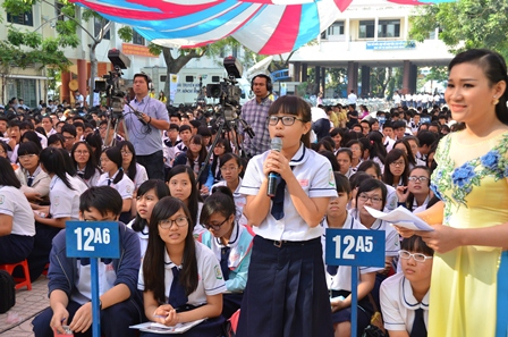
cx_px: 254
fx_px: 676
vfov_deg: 28.0
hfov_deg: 41.2
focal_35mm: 48
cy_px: 168
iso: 200
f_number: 5
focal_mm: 32
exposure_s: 1/200
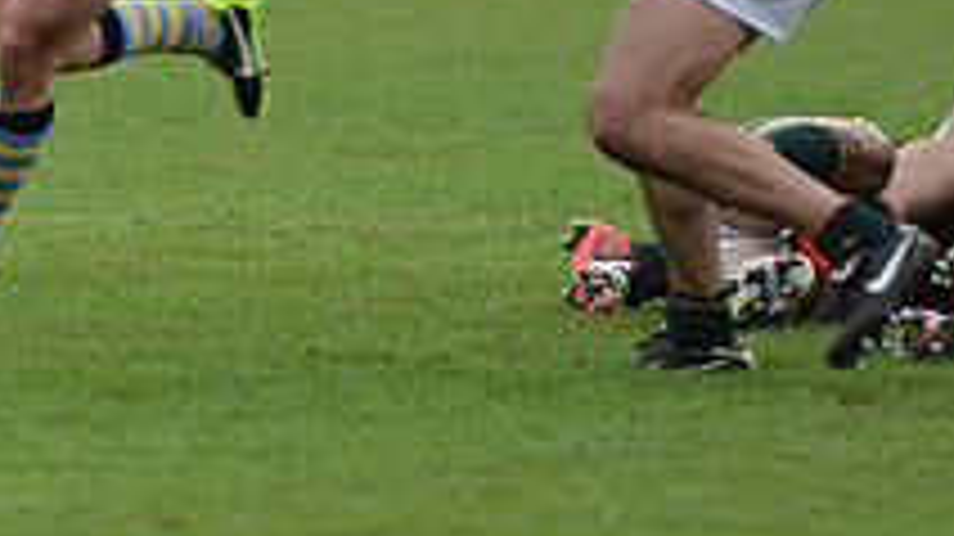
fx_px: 14513
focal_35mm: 574
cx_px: -297
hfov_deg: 3.8
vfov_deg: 2.1
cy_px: -200
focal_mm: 200
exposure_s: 1/500
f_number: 2.8
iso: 500
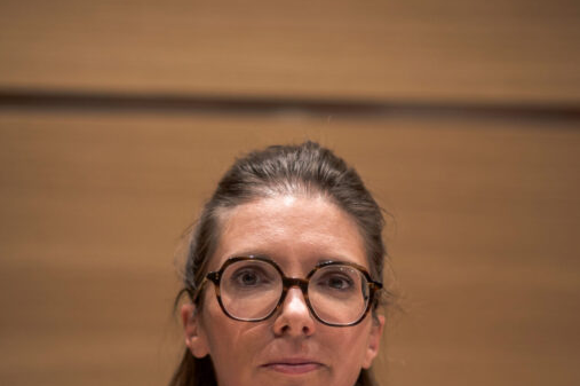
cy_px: 295
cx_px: 275
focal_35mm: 101
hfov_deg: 20.2
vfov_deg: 13.5
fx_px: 1626
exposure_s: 1/250
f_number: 1.4
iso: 360
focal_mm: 50
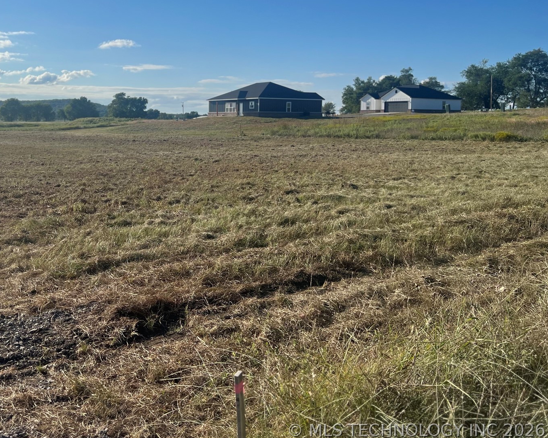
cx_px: 161
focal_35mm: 36
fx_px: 584
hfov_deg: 48.9
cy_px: 152
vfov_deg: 40.7
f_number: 1.5
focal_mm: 5.7
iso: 50
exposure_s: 1/6993
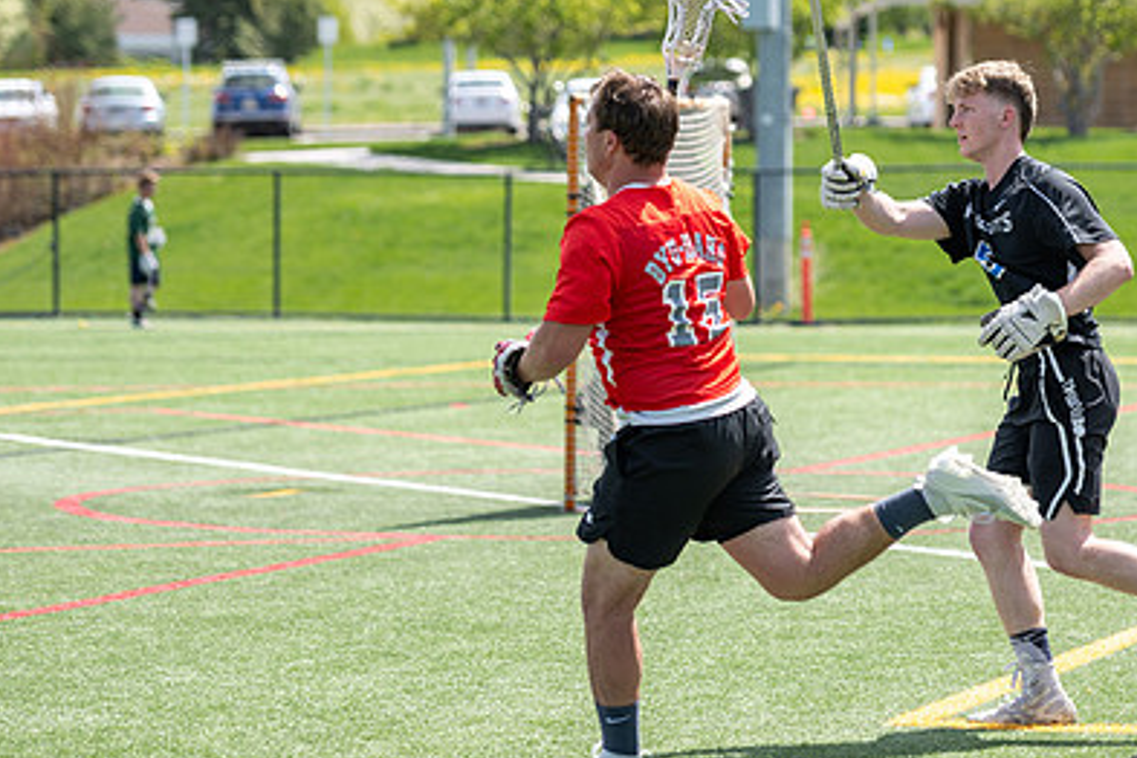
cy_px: 352
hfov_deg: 12.9
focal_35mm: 159
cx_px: 743
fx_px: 5021
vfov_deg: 8.6
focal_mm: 100
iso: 100
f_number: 2.8
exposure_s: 1/2000
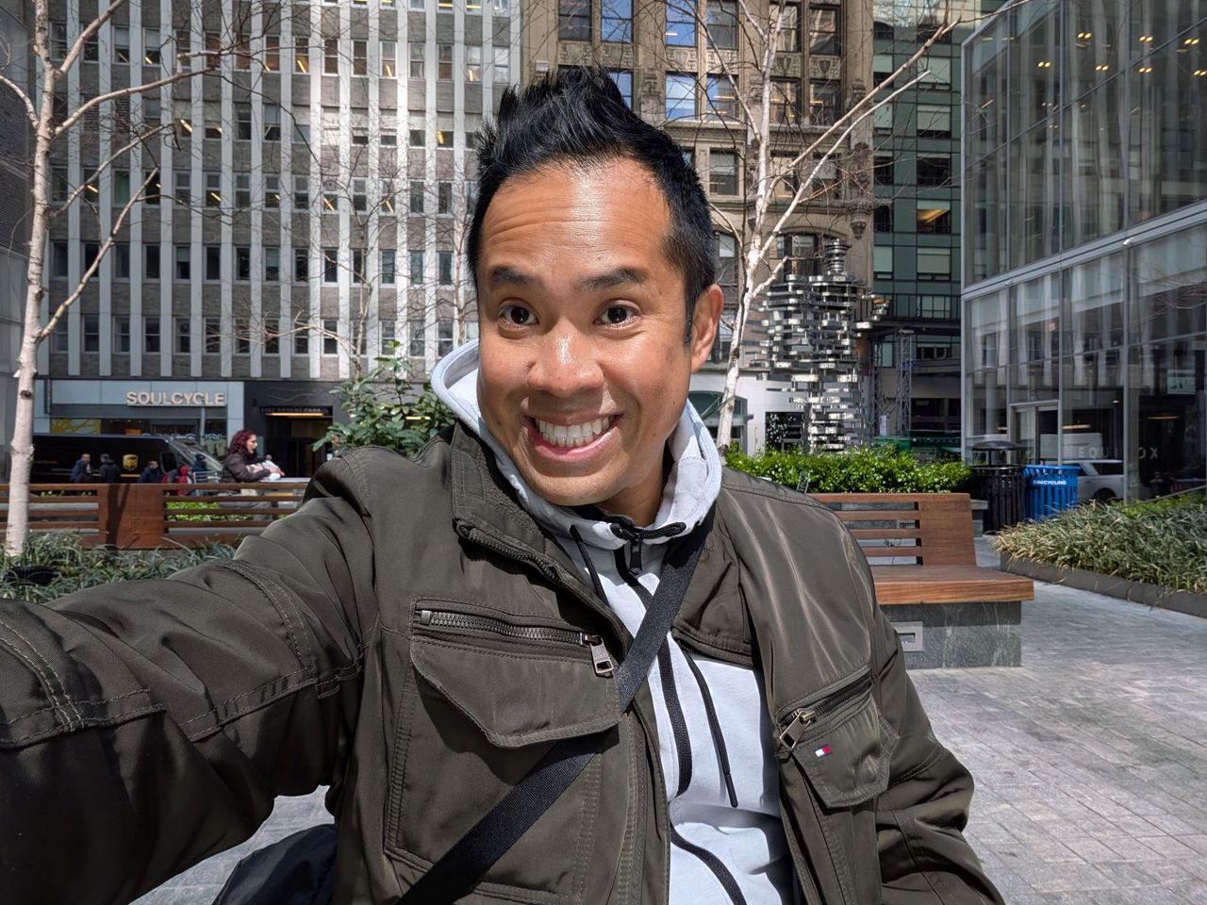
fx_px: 732
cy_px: 452
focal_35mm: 21
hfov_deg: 79.0
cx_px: 604
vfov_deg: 63.4
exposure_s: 1/284
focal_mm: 2.74
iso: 40
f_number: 2.2
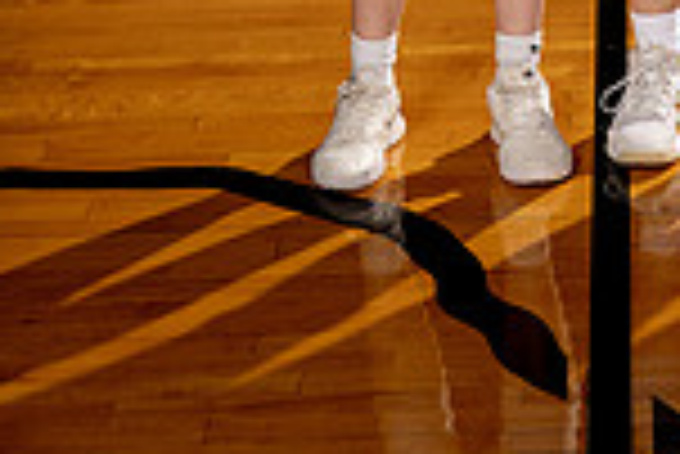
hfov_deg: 14.4
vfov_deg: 9.1
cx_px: 653
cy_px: -521
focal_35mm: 140
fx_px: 2647
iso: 100
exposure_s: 1/250
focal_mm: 47
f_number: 5.6
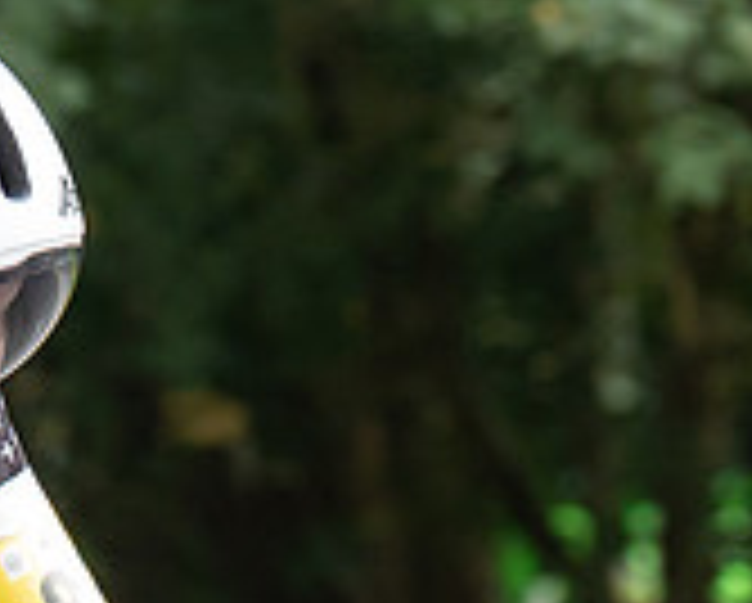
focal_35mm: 878
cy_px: 556
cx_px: -130
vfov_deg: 1.8
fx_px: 19564
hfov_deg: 2.2
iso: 500
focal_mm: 111
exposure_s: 1/1000
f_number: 4
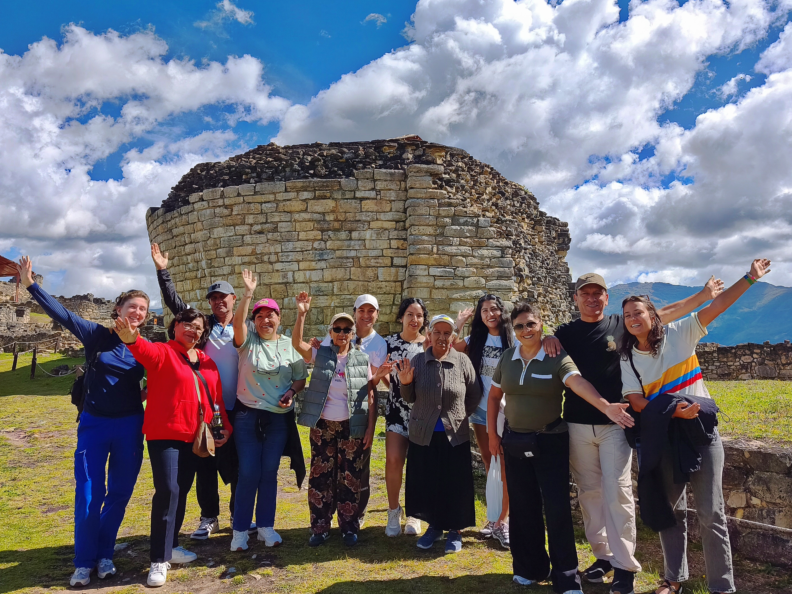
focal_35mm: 33
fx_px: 755
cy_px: 226
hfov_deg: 55.4
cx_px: 390
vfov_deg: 42.6
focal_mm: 6.06
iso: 50
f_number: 1.7
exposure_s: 1/943
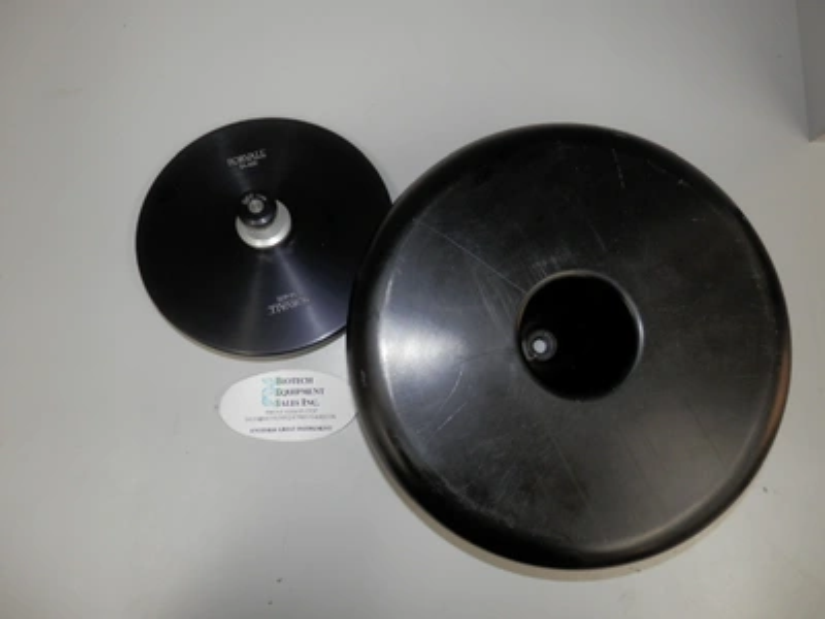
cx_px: 412
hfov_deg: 69.4
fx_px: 596
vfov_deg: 54.9
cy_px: 310
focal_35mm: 25
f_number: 3
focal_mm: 4.5
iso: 100
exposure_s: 1/30
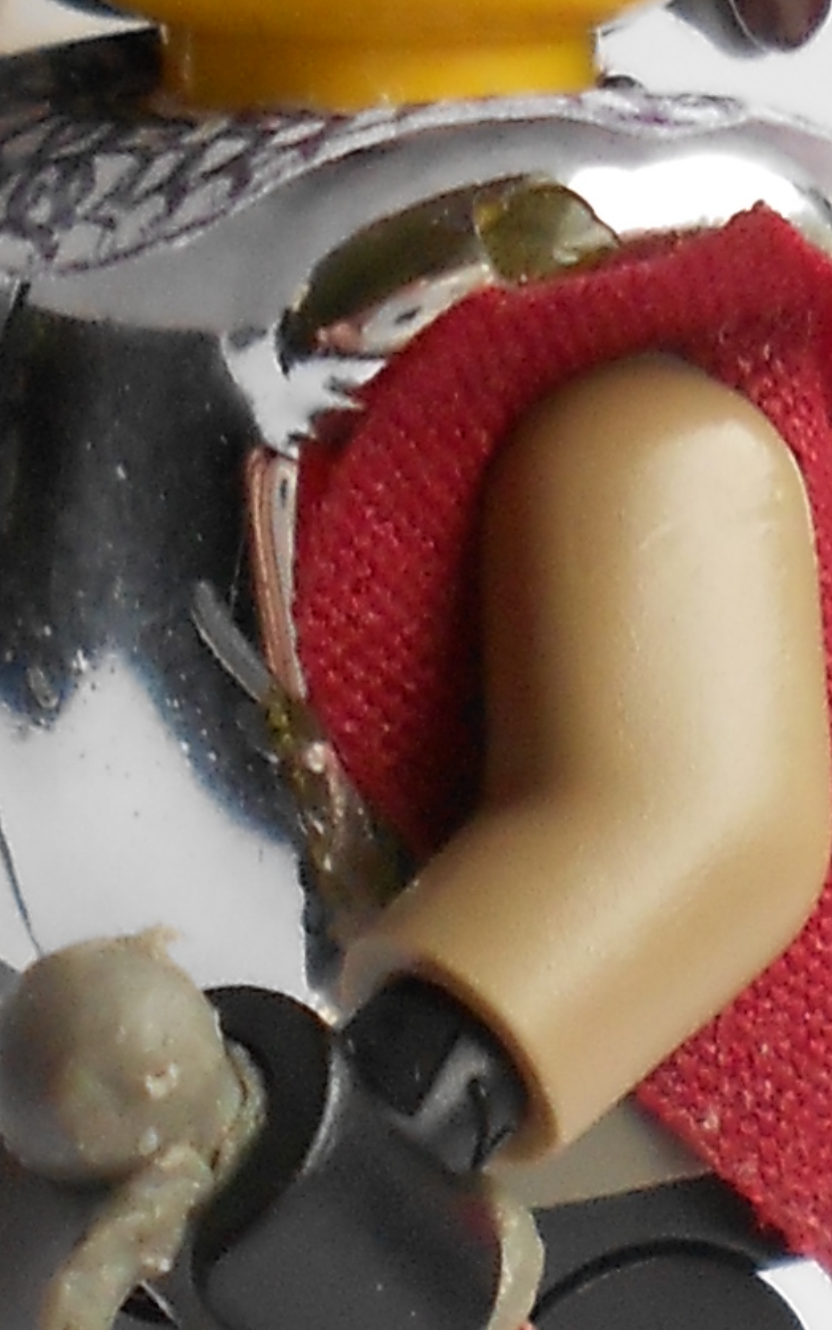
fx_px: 5150
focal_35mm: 142
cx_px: 622
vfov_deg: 14.6
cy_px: 1186
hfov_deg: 9.2
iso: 160
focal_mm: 4.6
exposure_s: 1/30
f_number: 3.2
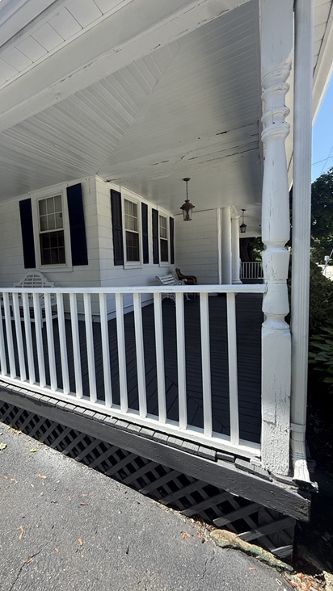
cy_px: 290
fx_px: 251
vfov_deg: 99.3
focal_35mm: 16
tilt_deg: -2.4
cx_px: 108
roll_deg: +4.6
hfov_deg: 65.2
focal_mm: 2.22
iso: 64
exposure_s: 1/726
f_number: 2.2
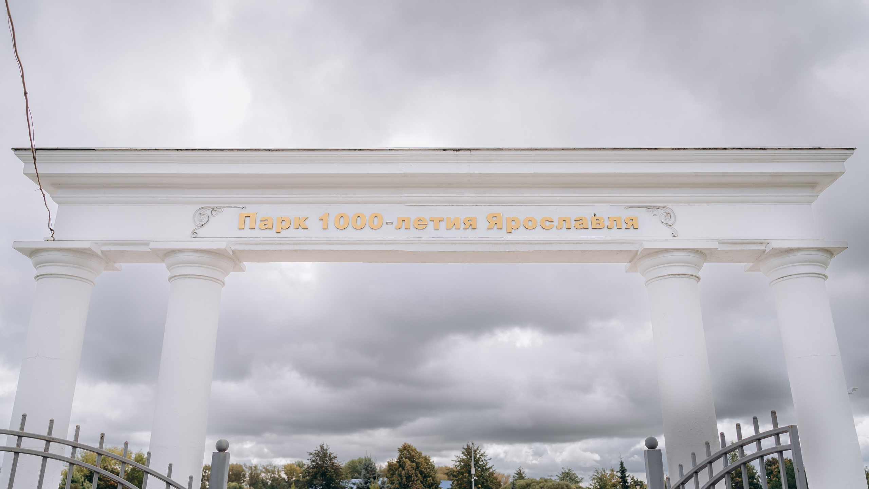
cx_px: 448
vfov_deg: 38.6
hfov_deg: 63.8
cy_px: 244
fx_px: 698
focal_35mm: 30
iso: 200
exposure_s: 1/800
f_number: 4
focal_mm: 28
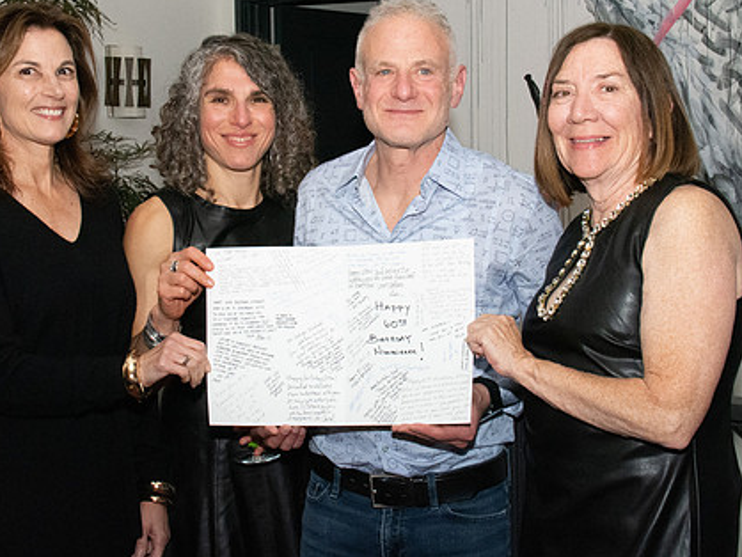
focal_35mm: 64
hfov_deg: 30.2
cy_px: 239
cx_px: 325
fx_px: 1373
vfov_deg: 22.9
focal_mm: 32
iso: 5000
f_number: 14
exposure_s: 1/200
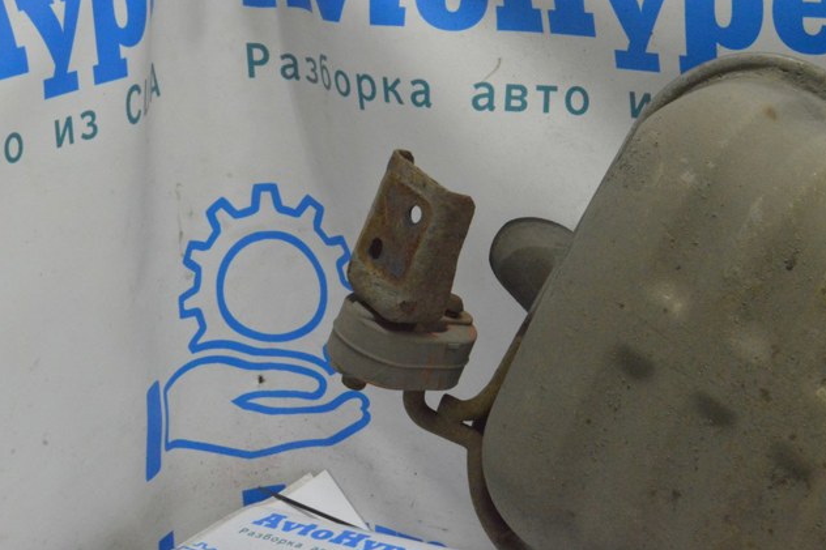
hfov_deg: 24.3
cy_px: 275
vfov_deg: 16.3
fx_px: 1915
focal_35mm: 84
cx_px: 417
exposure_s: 1/20
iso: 6400
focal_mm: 55
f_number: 20
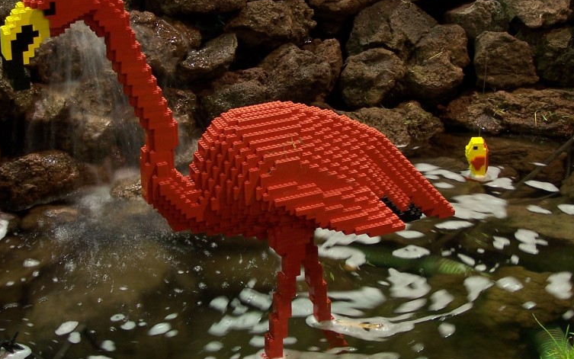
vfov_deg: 15.4
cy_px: 173
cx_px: 256
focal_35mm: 85
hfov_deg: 24.3
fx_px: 1330
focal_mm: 9.8
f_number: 3.1
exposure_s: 1/2
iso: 80
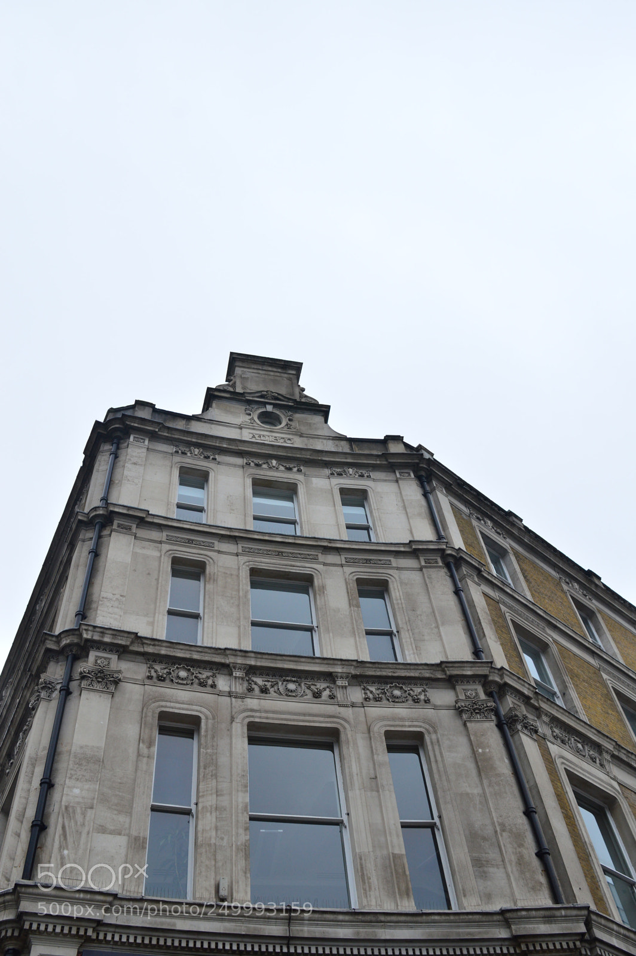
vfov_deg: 57.3
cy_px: 478
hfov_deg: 39.9
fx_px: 876
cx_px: 318
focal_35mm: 33
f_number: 8
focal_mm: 22
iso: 200
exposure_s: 1/250
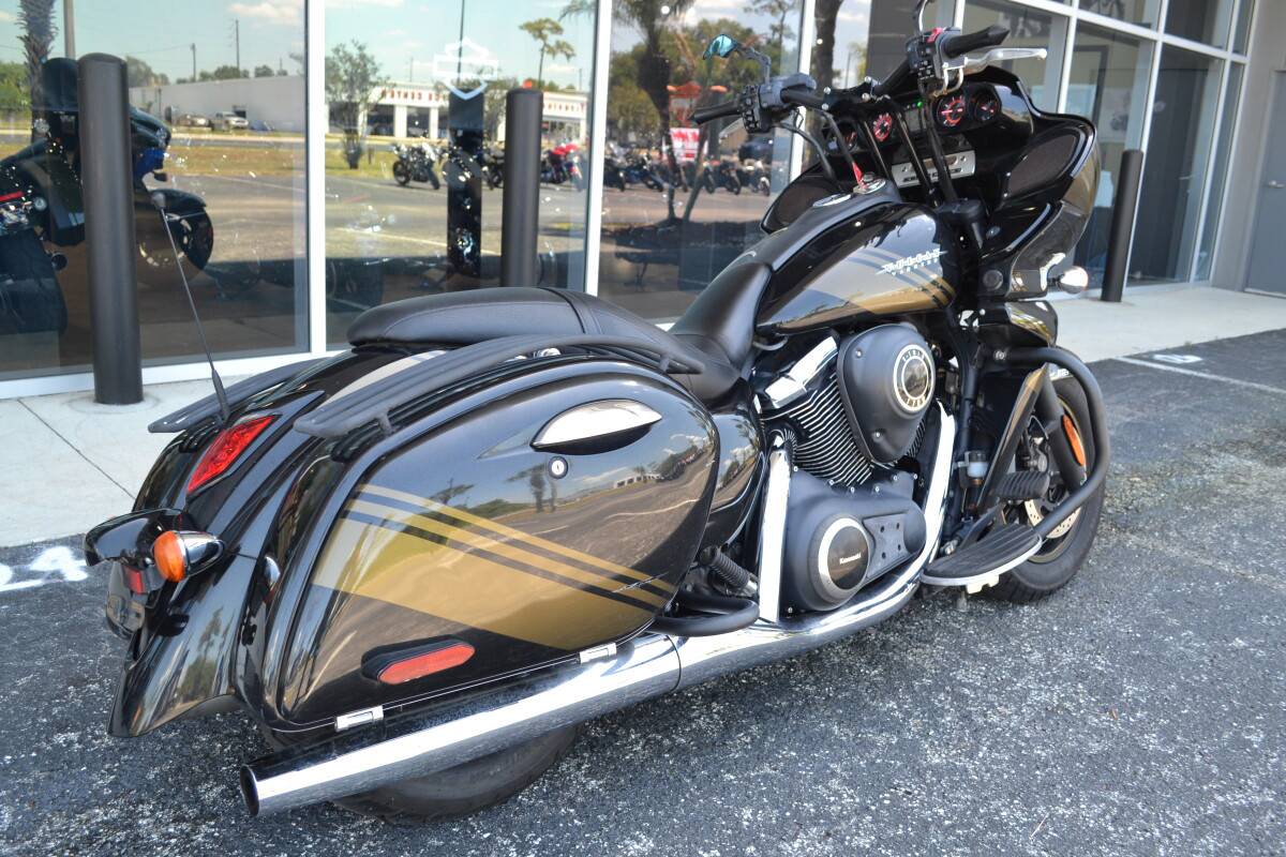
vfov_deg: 43.6
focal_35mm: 30
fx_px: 1072
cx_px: 643
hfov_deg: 61.9
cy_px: 428
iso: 400
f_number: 5.6
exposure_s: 1/125
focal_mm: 20
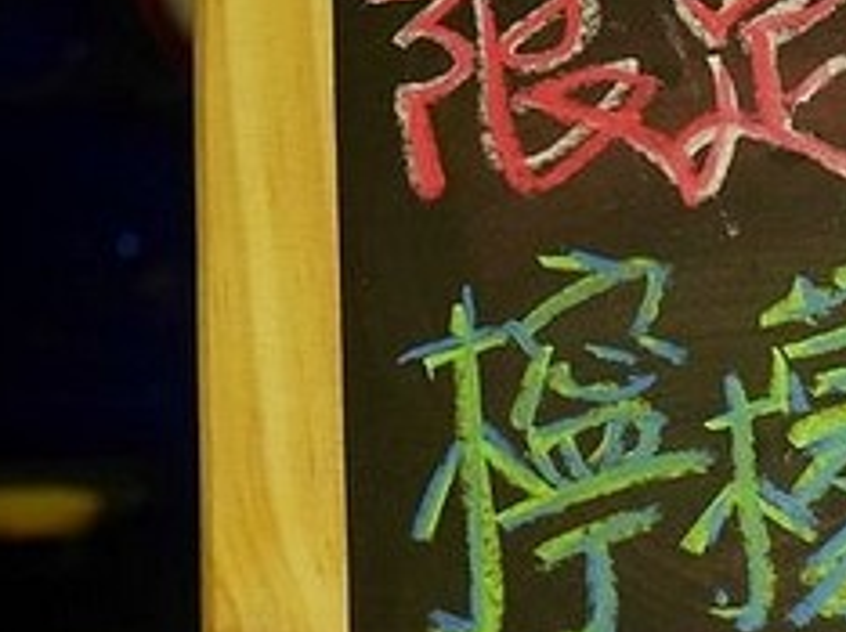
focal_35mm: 113
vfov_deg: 13.1
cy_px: 329
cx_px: 1009
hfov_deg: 16.7
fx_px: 2759
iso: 1600
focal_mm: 22
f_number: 4.8
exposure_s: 1/60
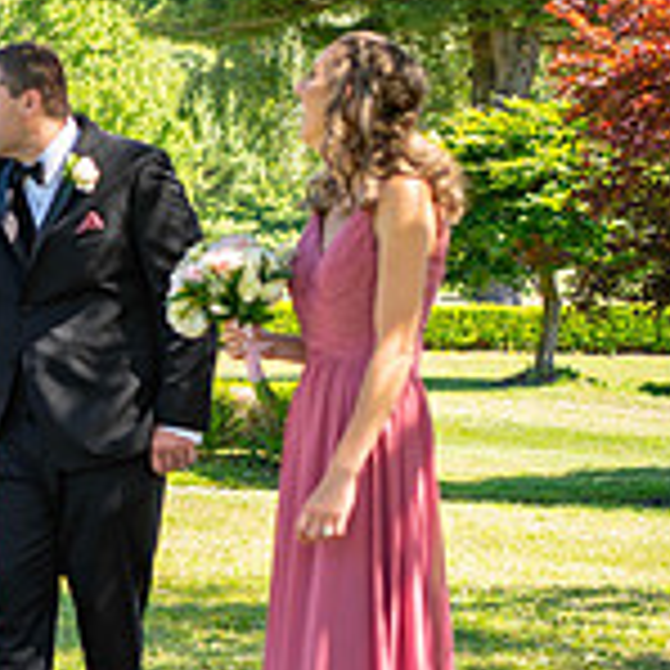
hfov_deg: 13.2
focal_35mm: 126
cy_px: 328
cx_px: -301
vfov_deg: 13.8
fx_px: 2759
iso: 100
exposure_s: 1/250
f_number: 3.2
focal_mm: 38
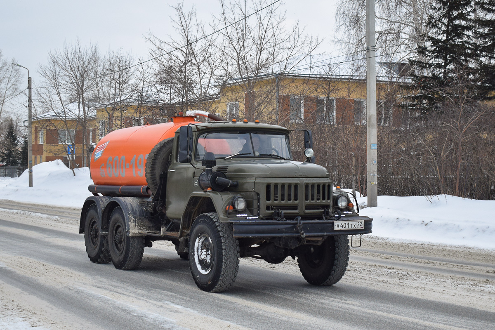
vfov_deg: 28.9
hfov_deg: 42.3
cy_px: 165
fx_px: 639
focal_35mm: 46
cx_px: 248
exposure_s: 1/800
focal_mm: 31
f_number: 6.3
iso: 400
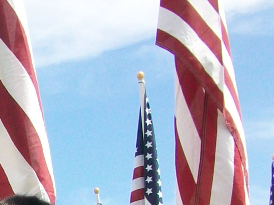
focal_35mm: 153
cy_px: 394
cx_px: -234
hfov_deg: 11.8
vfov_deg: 9.2
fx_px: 1211
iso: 64
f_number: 5.5
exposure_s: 1/250
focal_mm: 5.7
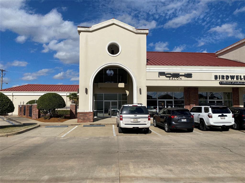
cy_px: 92
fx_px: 184
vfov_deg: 53.1
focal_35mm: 26
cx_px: 122
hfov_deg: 67.3
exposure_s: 1/6410
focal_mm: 4.25
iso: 32
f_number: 1.8
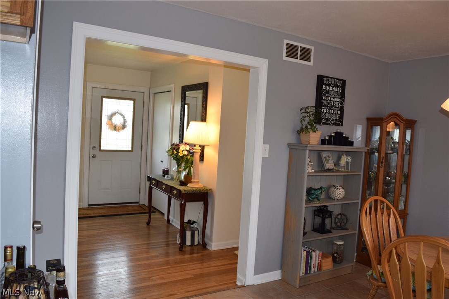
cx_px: 224
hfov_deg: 67.4
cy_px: 150
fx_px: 337
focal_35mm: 27
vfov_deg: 47.9
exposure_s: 1/100
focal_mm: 18
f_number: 5.6
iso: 800
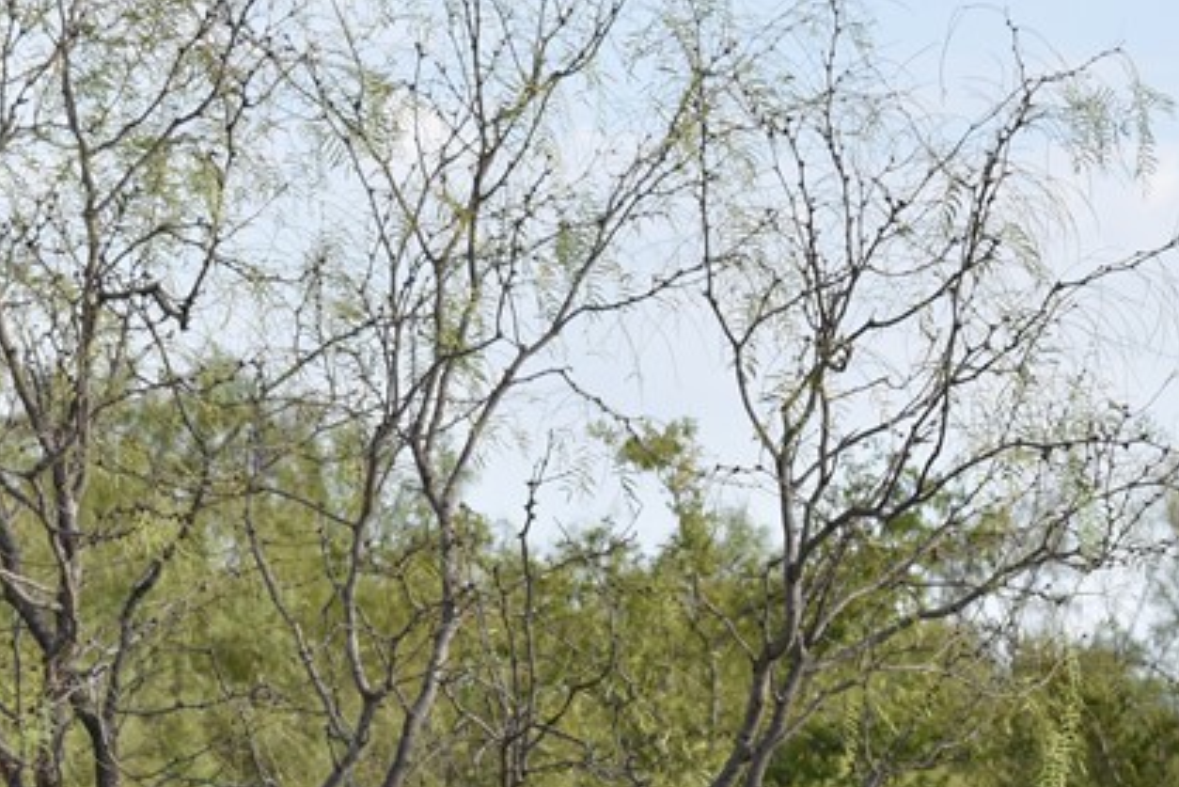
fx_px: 7020
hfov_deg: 9.6
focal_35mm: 214
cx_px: 209
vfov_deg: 6.4
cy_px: 925
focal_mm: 55
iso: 200
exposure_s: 1/250
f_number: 7.1
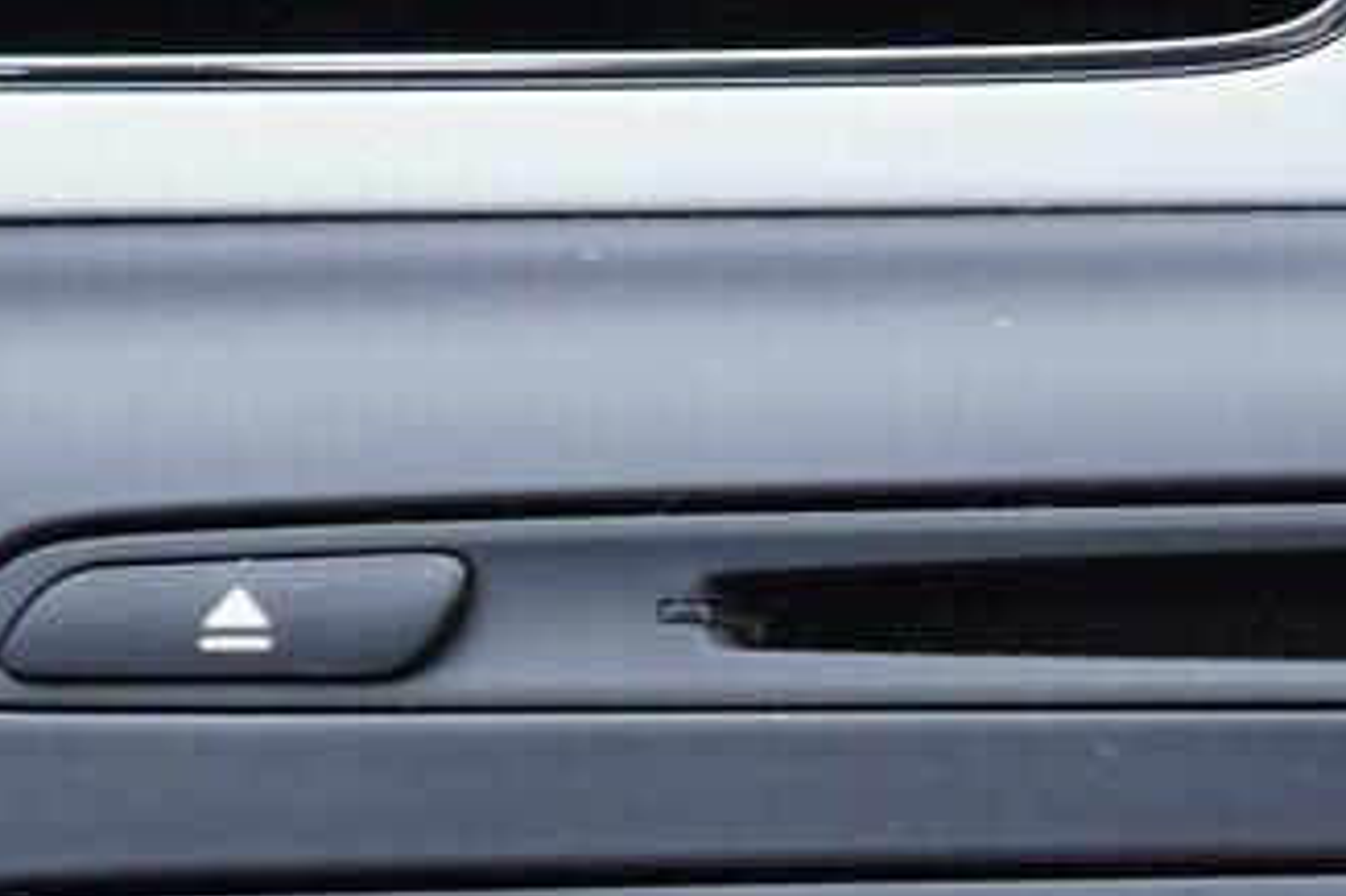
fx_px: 5942
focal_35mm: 159
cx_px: 1813
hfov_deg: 12.5
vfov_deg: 8.3
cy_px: 1714
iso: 250
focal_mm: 24
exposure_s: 1/40
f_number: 2.8
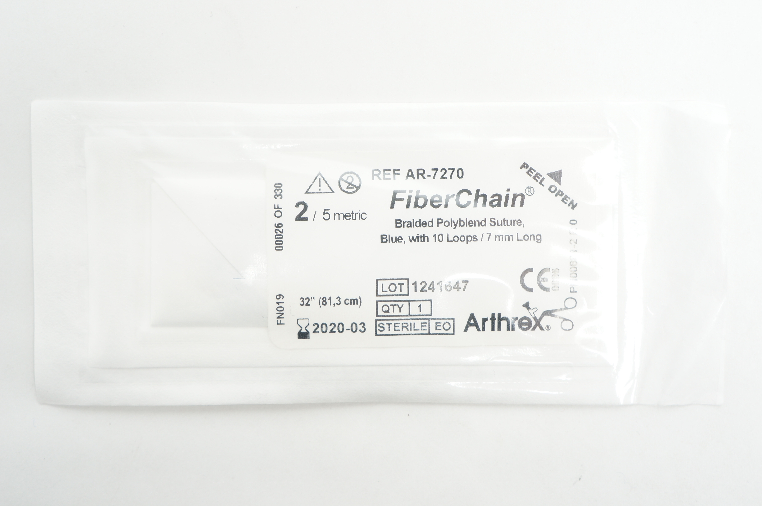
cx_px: 381
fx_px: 920
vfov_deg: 30.8
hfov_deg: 45.0
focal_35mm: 44
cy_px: 253
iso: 400
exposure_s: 1/15
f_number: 7.1
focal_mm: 29
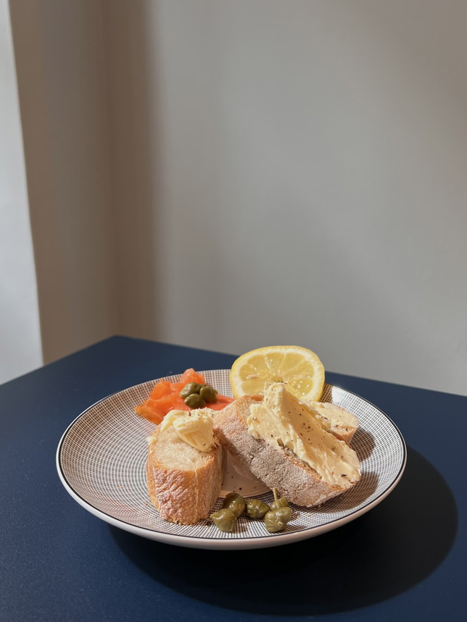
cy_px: 287
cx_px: 257
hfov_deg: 45.4
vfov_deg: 58.3
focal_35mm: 31
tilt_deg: -12.0
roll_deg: +0.5
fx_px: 558
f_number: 1.5
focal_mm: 5.7
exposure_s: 1/121
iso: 64
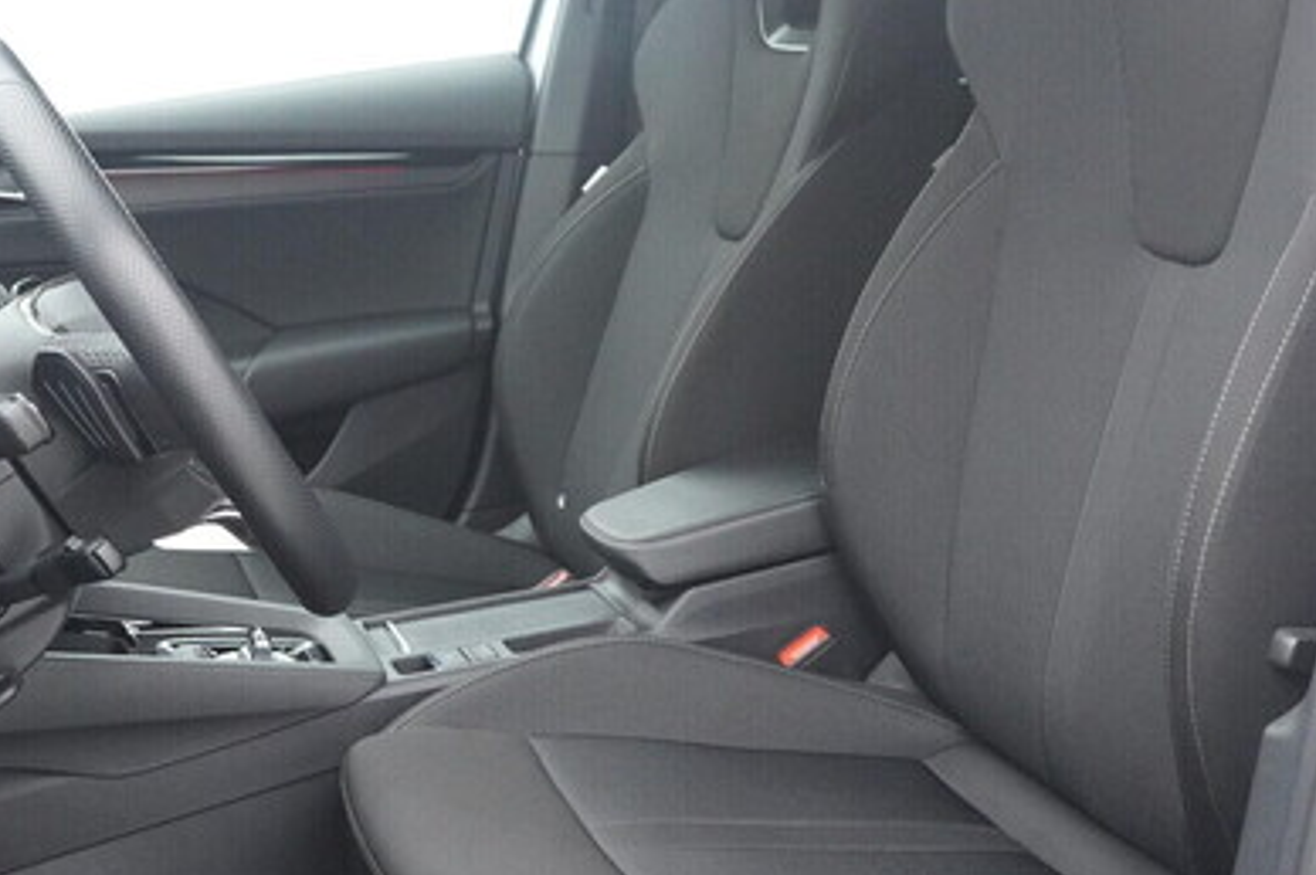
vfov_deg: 26.4
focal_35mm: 51
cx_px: 675
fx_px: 1863
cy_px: 400
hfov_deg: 38.9
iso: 6400
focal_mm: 24
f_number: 5
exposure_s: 1/250
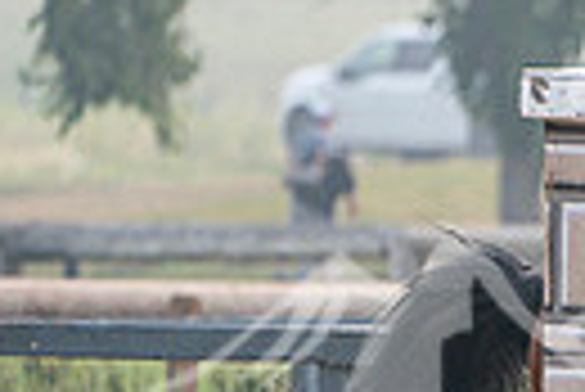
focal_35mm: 1497
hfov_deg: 1.4
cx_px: 1143
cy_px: 273
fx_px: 24353
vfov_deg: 0.9
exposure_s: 1/800
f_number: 5.6
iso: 500
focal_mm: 336
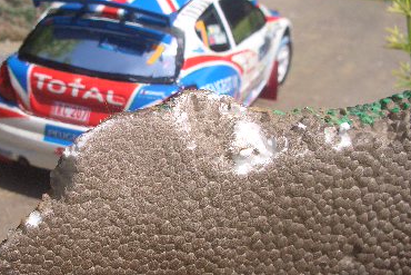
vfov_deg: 21.6
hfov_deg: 31.7
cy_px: 132
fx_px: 719
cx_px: 143
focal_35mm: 63
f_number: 4.3
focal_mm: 5.8
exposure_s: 1/640
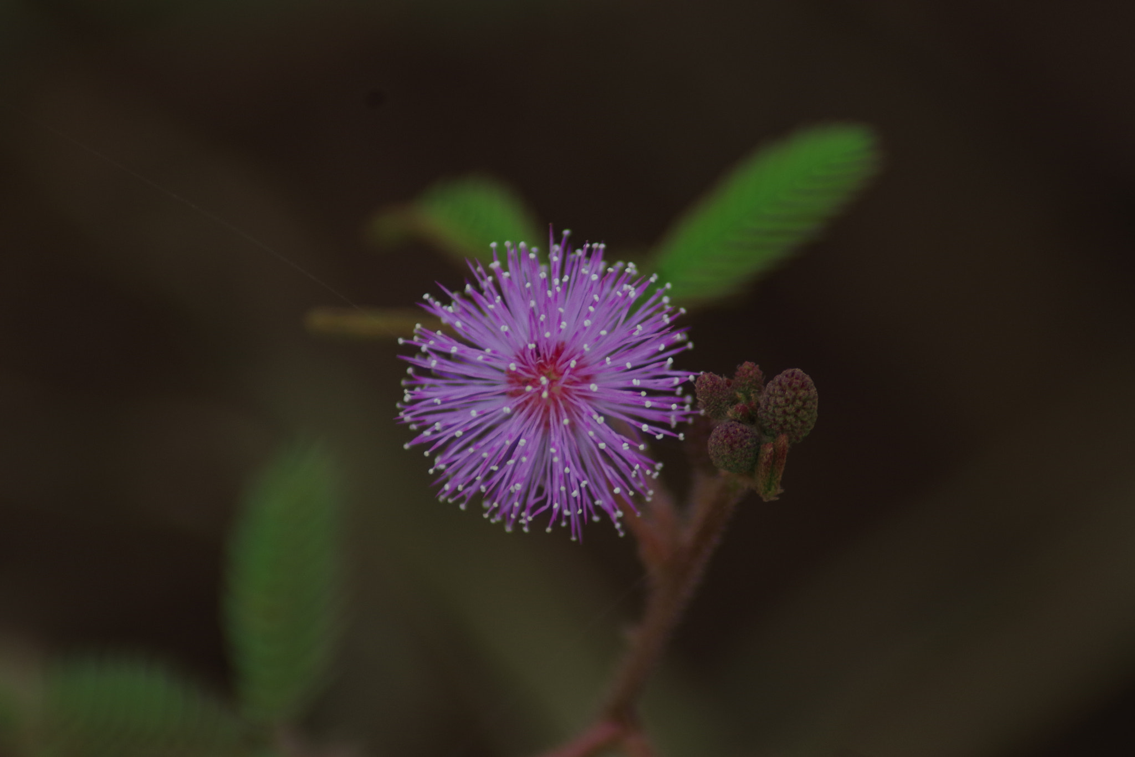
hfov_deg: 4.6
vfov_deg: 3.1
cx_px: 568
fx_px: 14185
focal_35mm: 450
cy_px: 378
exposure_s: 1/160
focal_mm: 300
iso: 200
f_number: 5.6
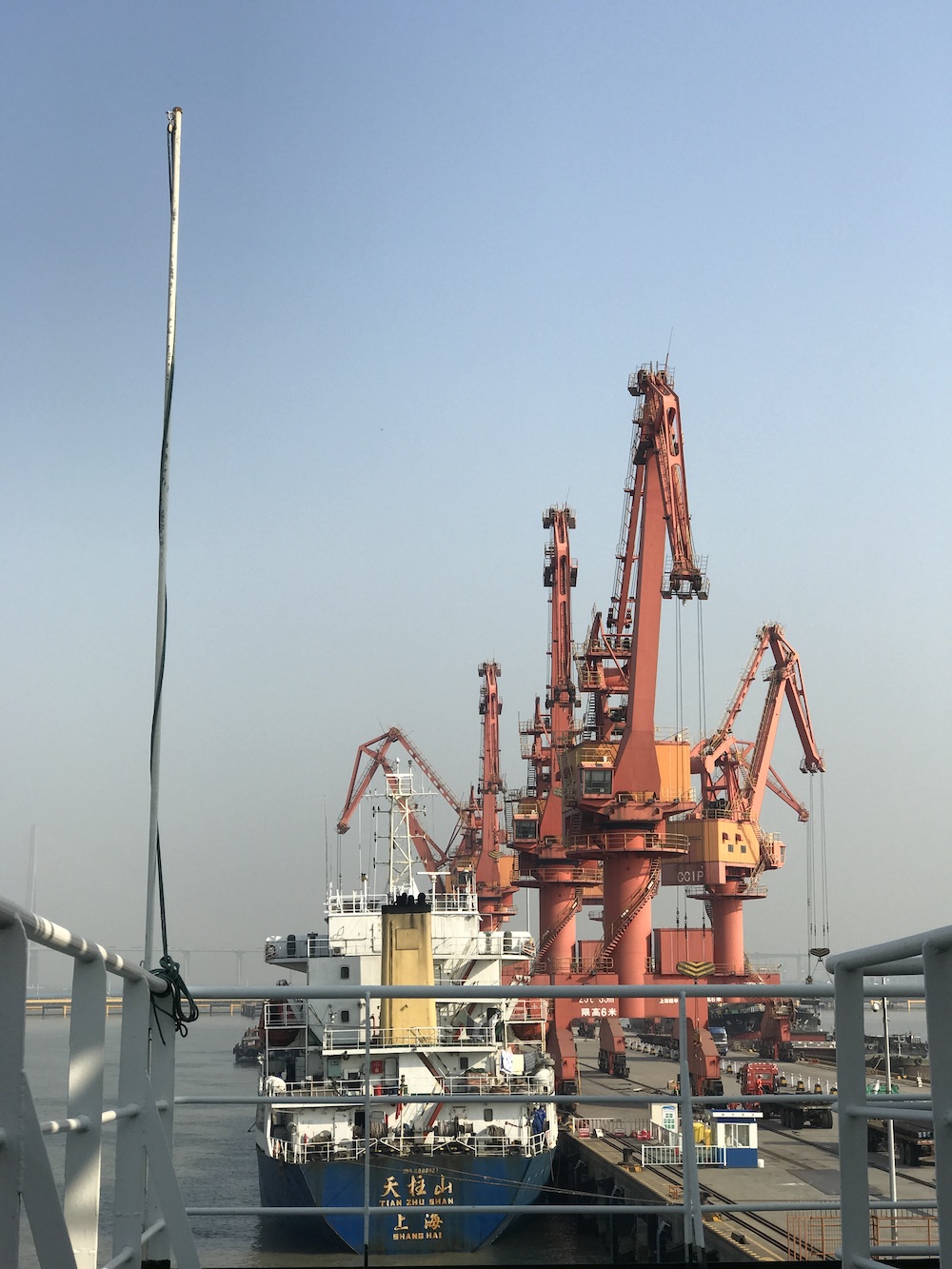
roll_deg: +0.4
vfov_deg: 33.8
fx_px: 2090
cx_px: 476
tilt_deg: +9.9
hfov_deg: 25.7
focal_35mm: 57
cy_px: 634
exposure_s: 1/948
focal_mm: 6.6
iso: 20
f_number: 2.8
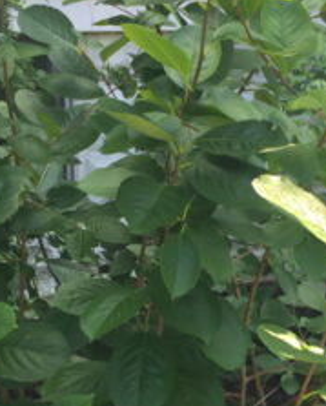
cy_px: 324
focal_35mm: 76
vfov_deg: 24.6
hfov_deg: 20.2
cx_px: 180
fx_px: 915
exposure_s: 1/258
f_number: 2.2
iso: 32
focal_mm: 4.15
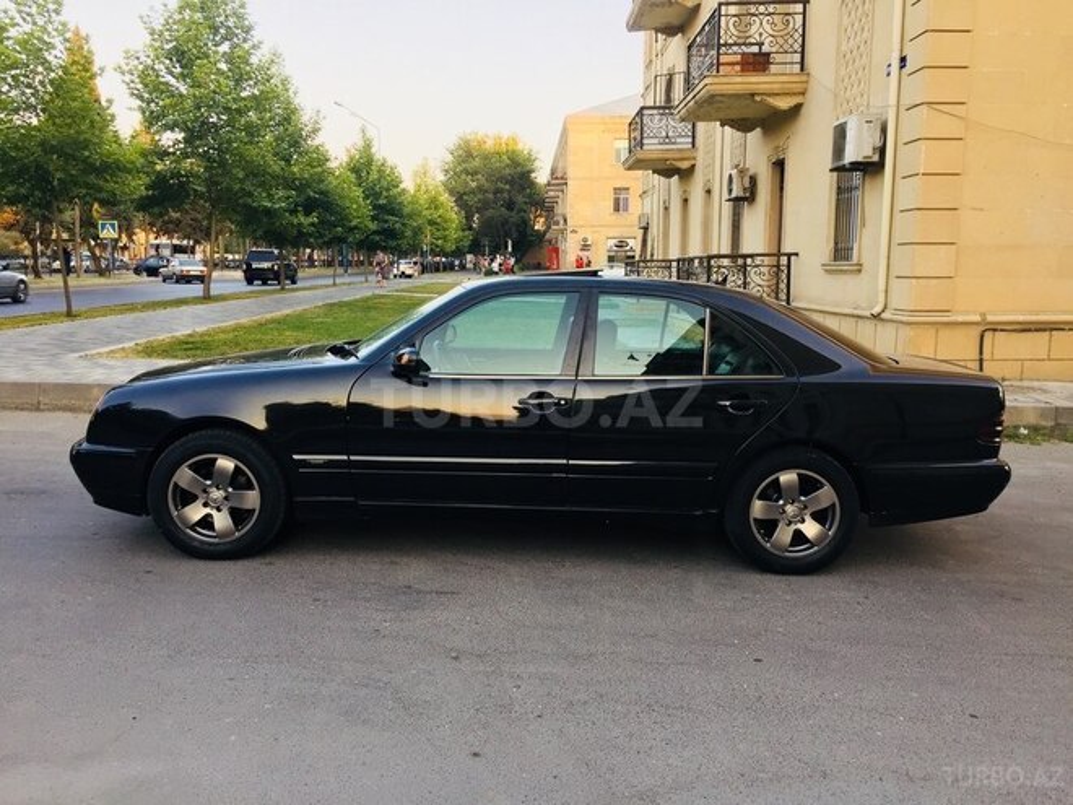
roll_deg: -1.3
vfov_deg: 48.2
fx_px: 899
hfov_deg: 61.7
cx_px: 536
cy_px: 402
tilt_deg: -7.9
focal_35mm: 29
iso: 32
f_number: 2.2
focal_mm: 4.15
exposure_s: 1/100
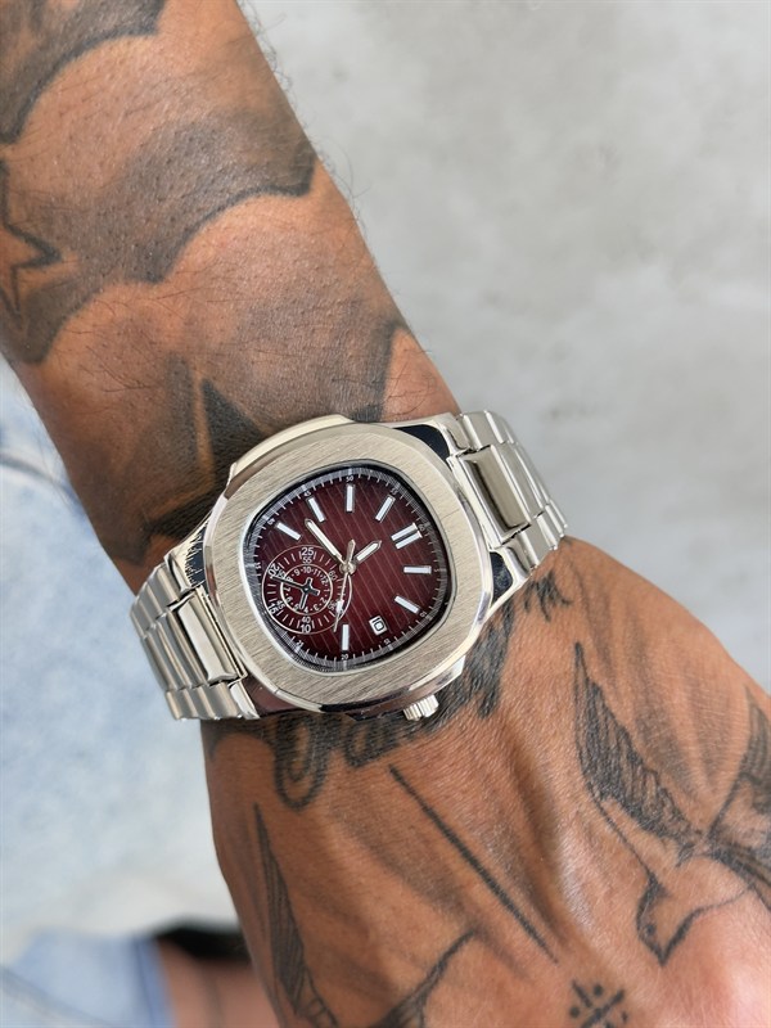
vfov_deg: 39.7
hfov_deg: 30.3
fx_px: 1425
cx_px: 386
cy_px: 514
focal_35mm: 48
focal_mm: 6.76
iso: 80
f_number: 1.78
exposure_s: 1/121
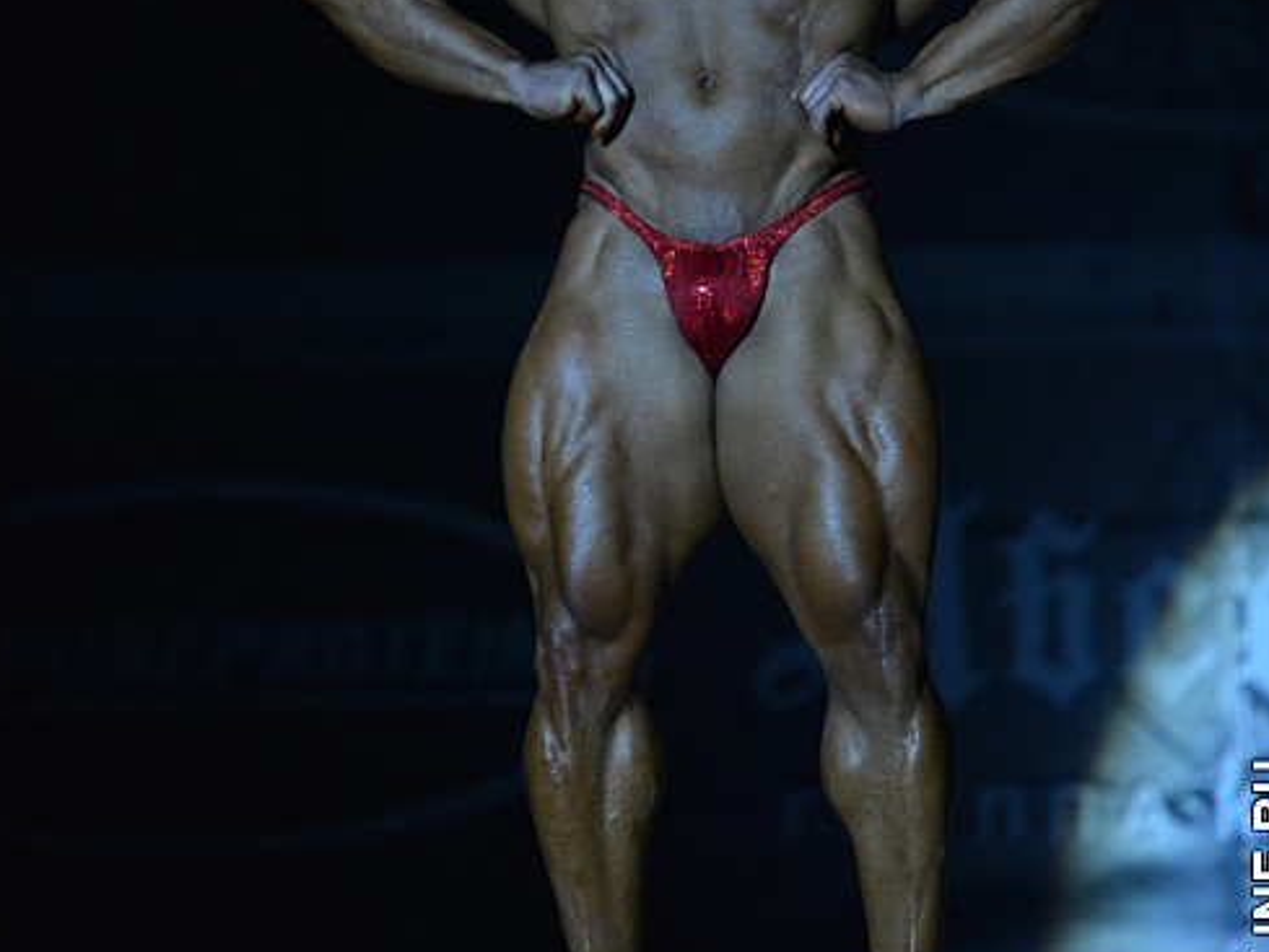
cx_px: 662
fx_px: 10377
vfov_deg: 5.3
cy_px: 192
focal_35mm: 283
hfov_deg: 7.0
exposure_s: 1/50
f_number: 2.8
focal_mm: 180
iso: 2000
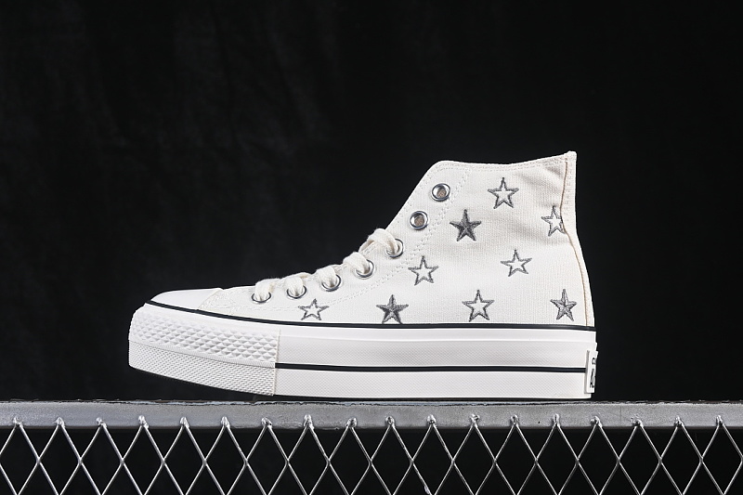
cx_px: 372
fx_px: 1547
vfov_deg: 18.2
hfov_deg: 27.0
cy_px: 248
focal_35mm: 75
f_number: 8
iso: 160
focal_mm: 50
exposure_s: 1/80
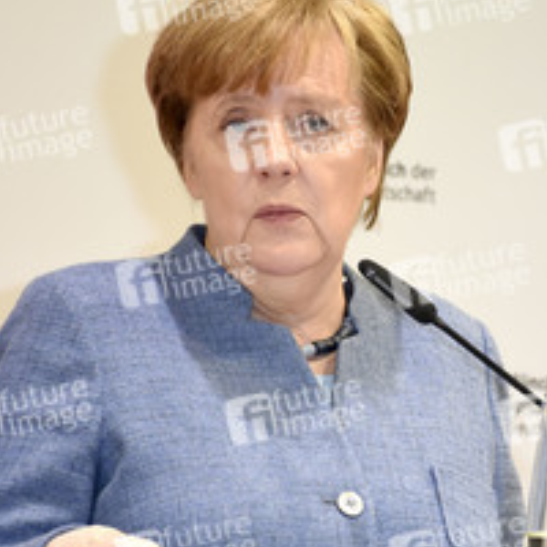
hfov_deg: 5.8
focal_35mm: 302
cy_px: 345
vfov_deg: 5.8
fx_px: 5398
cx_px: 496
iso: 1000
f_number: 6.3
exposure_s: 1/160
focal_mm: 105
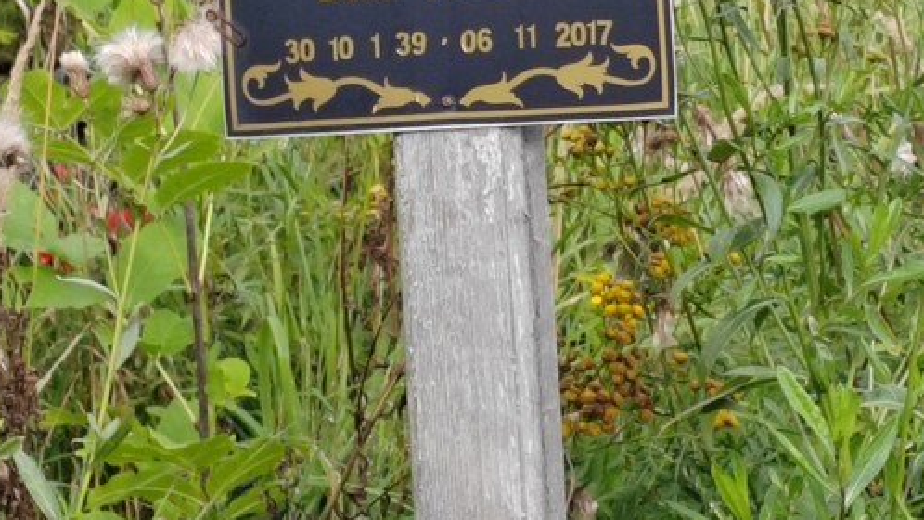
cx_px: 540
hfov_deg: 13.4
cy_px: 13
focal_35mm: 161
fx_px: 3944
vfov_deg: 7.5
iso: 125
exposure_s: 1/530
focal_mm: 5.52
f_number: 1.9
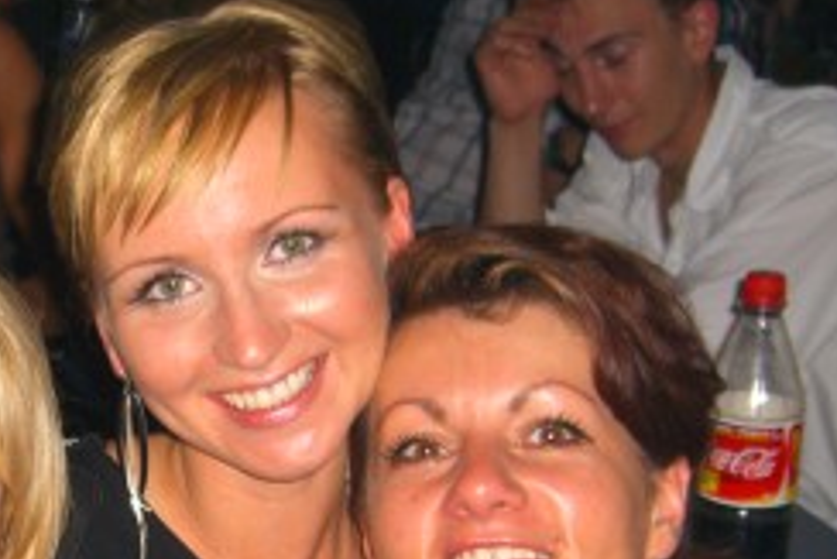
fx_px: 2256
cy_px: 624
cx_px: 189
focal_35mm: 97
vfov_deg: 13.8
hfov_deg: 20.8
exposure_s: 1/60
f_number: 2.8
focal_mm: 7.9
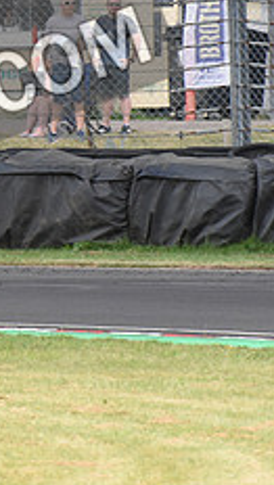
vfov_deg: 2.1
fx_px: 13484
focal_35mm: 1047
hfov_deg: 1.2
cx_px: -241
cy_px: 112
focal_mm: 400
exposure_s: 1/1000
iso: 3600
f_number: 8
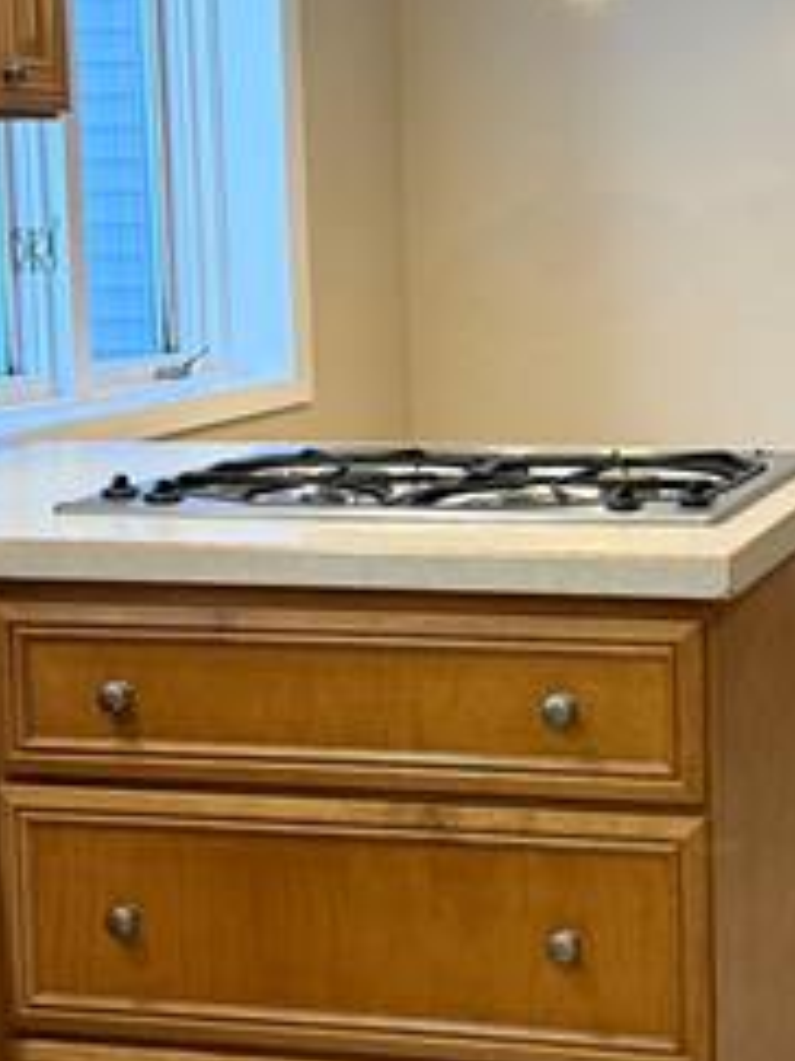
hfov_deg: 19.1
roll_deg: +1.1
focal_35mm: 76
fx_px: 2329
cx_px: 668
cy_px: 402
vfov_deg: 25.6
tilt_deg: -5.3
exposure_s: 1/101
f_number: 1.78
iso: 200
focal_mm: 6.76
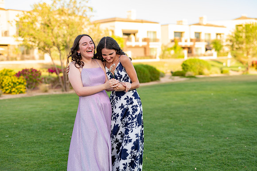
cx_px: 128
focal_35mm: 50
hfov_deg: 39.6
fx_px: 357
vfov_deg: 27.0
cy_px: 86
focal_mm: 50
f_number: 2
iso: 100
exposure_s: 1/640
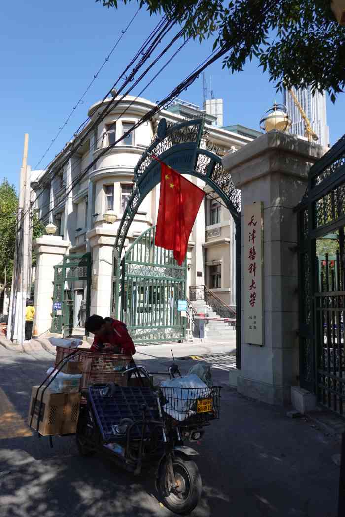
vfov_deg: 67.4
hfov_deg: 47.9
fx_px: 388
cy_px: 258
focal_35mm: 27
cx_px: 172
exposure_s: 1/500
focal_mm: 9.96
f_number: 4
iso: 125
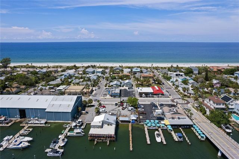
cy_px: 80
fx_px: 146
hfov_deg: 78.6
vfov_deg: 57.2
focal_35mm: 22
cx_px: 120
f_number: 2.8
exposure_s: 1/1000
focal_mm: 8.38
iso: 200
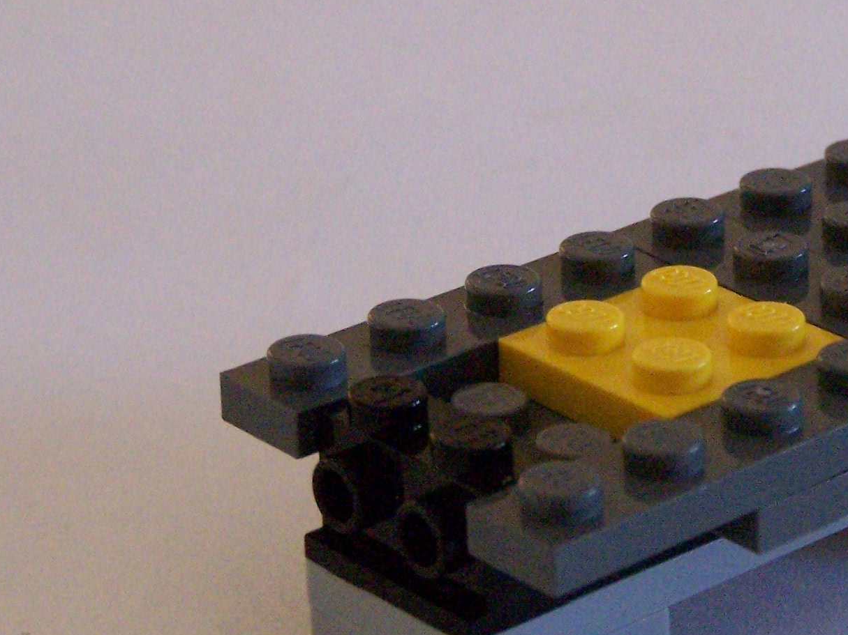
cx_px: 771
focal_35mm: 159
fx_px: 3895
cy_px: 254
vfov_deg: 9.3
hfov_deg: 12.3
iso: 400
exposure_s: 1/20
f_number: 3.2
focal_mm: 12.4
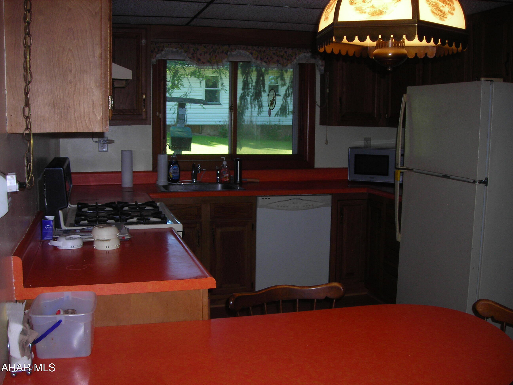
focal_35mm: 38
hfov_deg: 49.0
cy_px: 192
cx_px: 256
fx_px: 563
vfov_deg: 37.7
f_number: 3.2
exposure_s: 1/60.1
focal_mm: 6.3
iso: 55
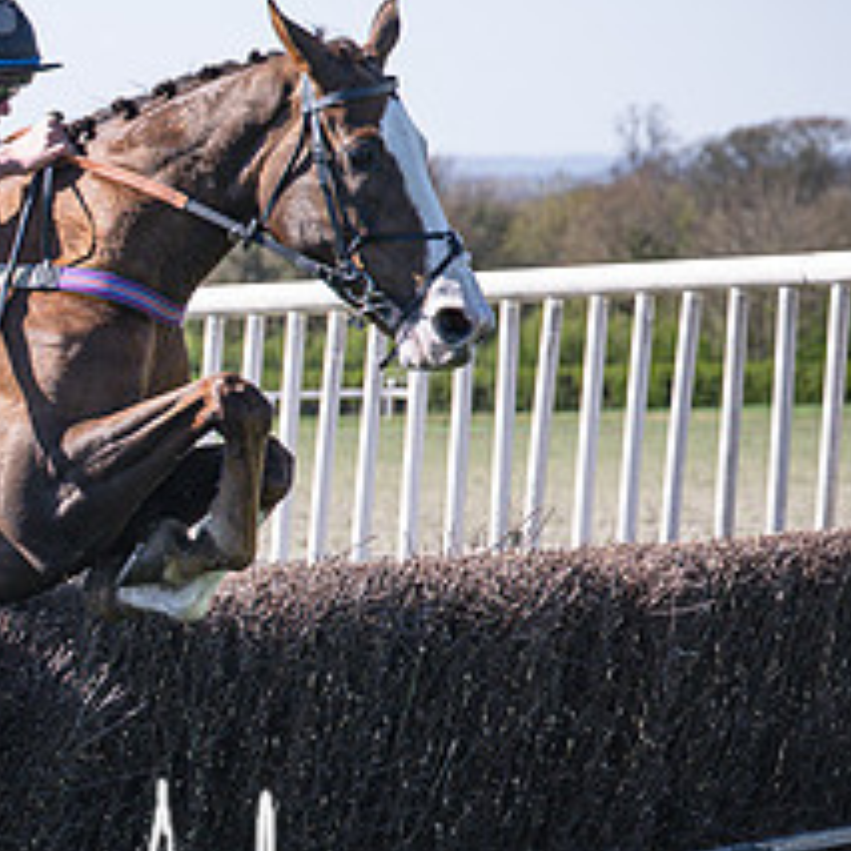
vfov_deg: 7.3
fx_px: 6675
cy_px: 510
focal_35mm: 240
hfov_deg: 7.2
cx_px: -122
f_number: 4
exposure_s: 1/1600
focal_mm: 70
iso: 200
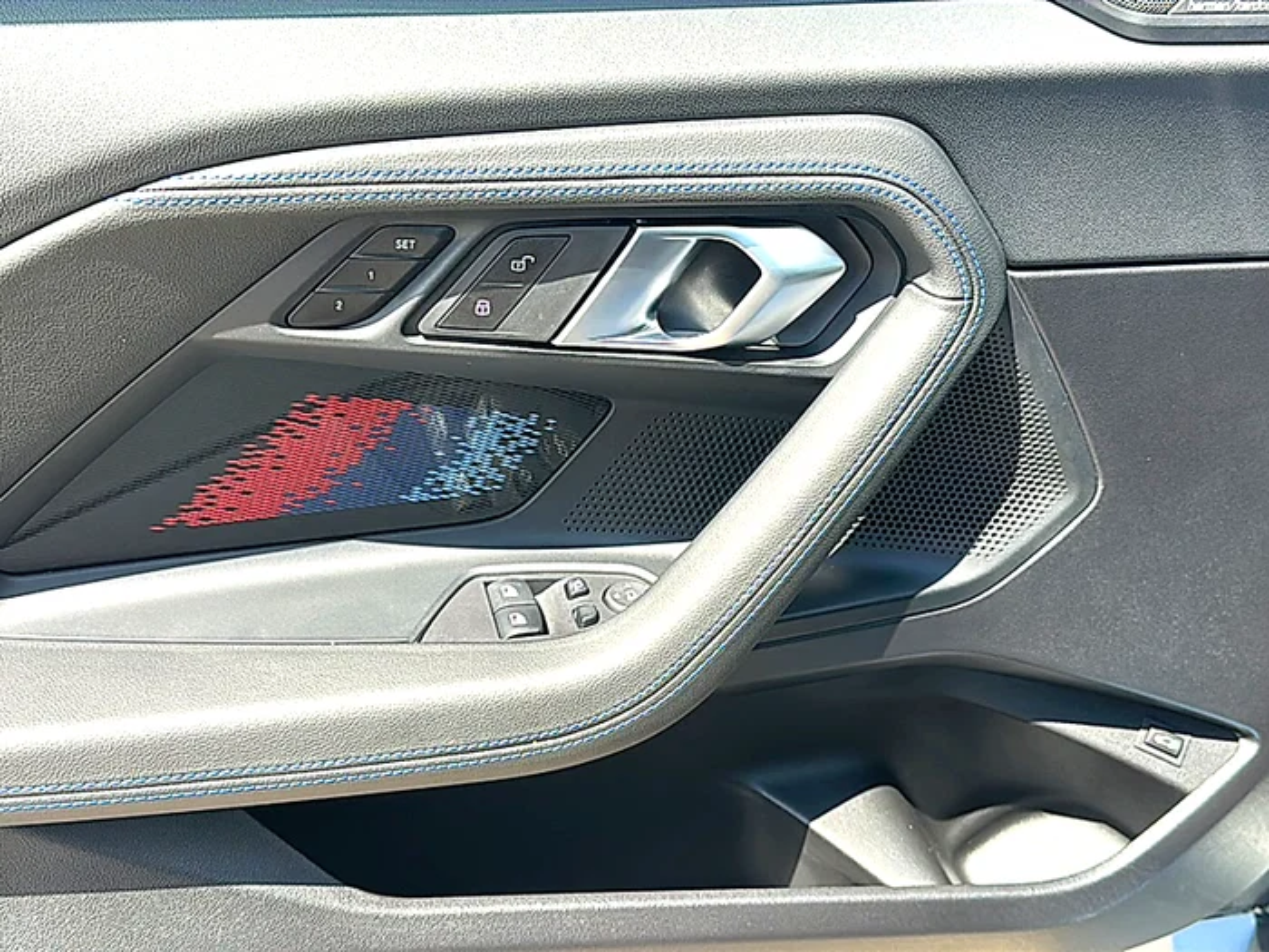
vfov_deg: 37.7
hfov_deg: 49.0
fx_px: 1393
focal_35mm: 38
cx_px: 634
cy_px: 476
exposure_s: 1/616
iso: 80
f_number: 1.78
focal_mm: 6.86
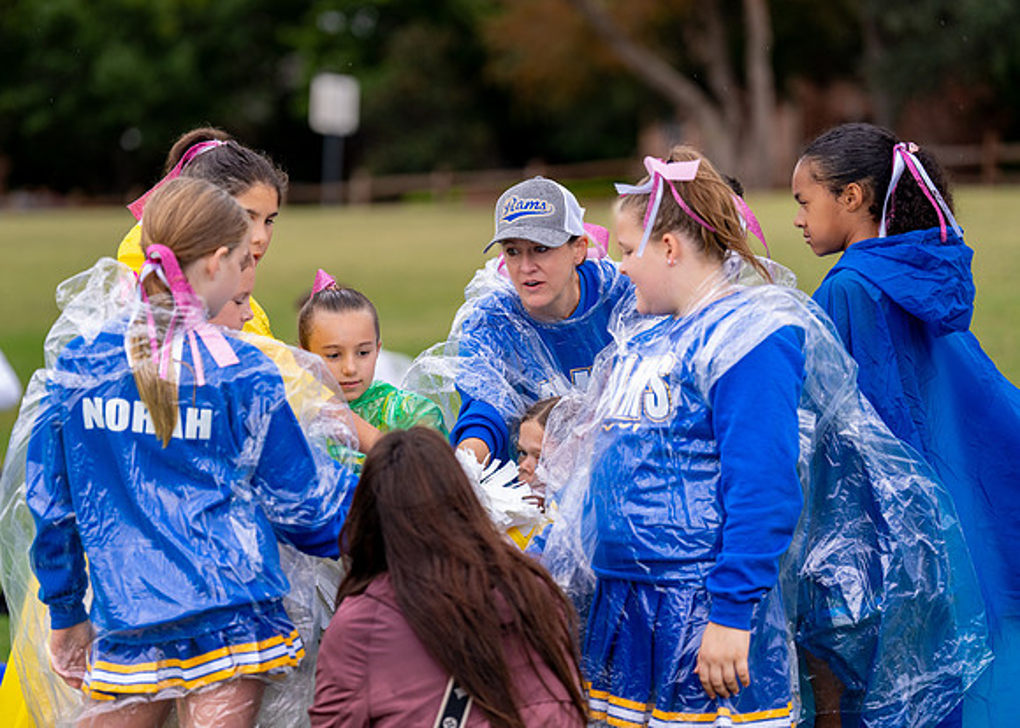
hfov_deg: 12.8
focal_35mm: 157
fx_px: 4545
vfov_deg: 9.2
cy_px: 363
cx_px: 458
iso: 500
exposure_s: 1/1250
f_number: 2.8
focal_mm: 143
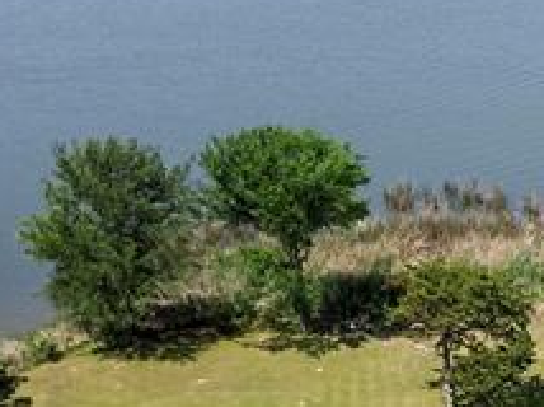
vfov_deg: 12.6
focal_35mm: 115
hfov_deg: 16.1
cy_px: 453
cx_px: 747
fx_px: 1805
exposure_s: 1/2000
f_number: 1.7
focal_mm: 6.72
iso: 100
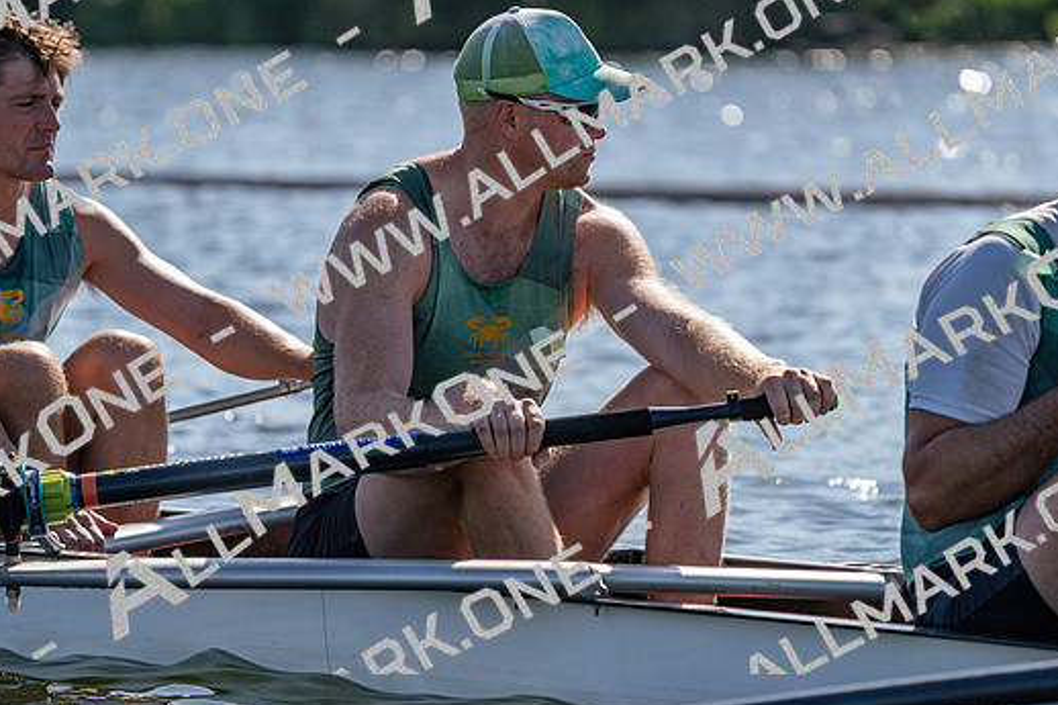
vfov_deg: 4.8
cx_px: 521
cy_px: 324
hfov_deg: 7.2
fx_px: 8461
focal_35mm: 288
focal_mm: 257
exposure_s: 1/2000
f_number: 5.6
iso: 250
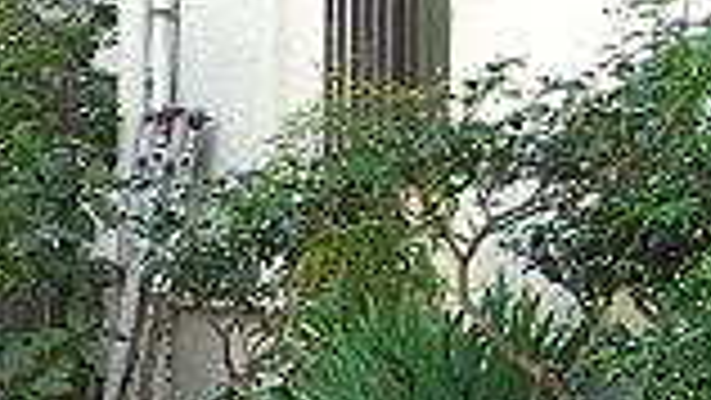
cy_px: 638
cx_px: -441
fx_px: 3168
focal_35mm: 168
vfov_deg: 7.1
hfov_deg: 12.1
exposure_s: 1/250
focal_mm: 7.9
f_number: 2.8
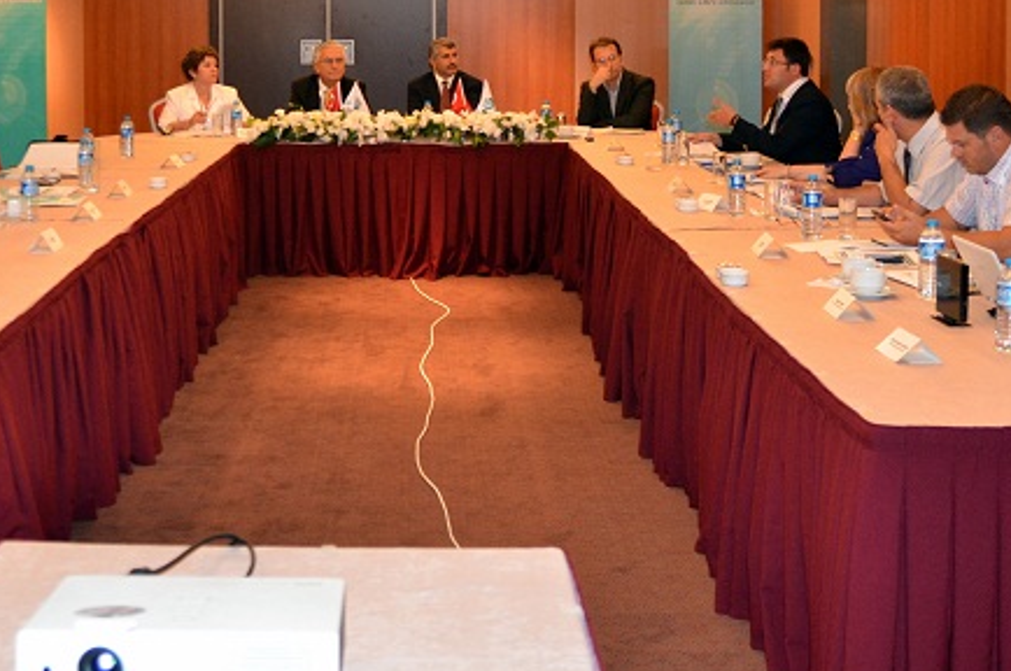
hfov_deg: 38.6
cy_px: 66
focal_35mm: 51
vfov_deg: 25.6
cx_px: 363
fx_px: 1430
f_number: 2.8
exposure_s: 1/60
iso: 800
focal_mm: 17
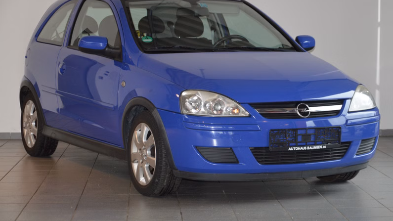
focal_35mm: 98
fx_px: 1021
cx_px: 197
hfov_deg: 21.8
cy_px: 102
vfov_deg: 12.3
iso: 640
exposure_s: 1/60
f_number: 5.3
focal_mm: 62
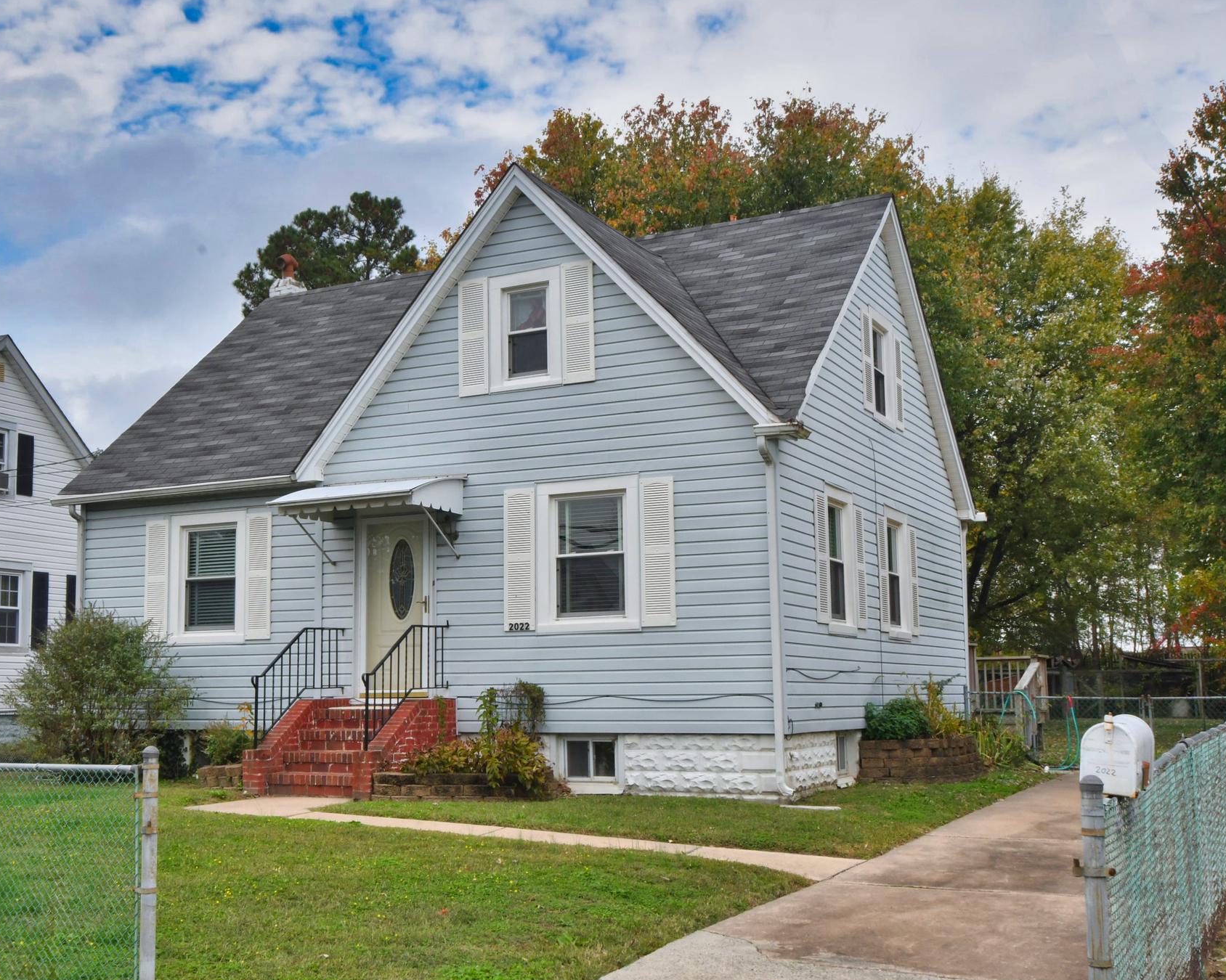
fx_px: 1488
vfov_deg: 36.5
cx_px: 500
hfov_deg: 44.6
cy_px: 493
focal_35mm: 41
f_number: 20
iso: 400
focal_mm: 24
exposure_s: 1/100
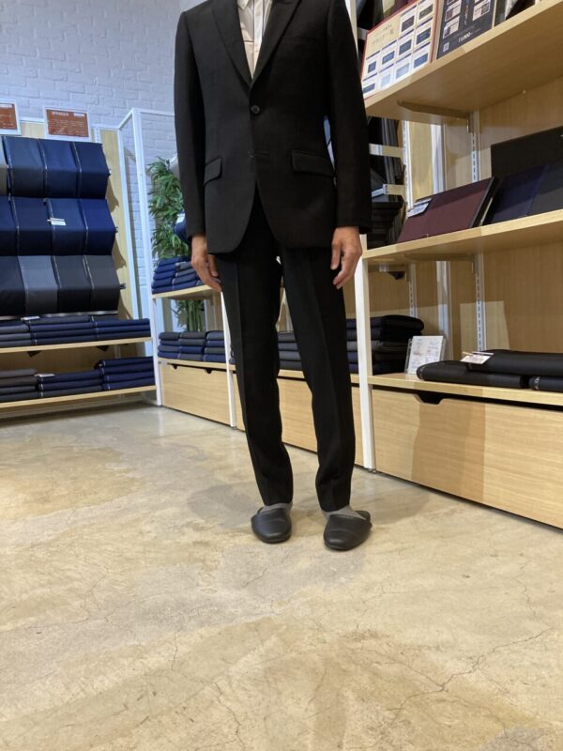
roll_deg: +3.5
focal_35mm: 28
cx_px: 282
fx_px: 607
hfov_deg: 49.7
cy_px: 376
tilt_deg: -4.3
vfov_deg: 63.4
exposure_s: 1/60
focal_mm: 3.99
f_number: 1.8
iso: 160
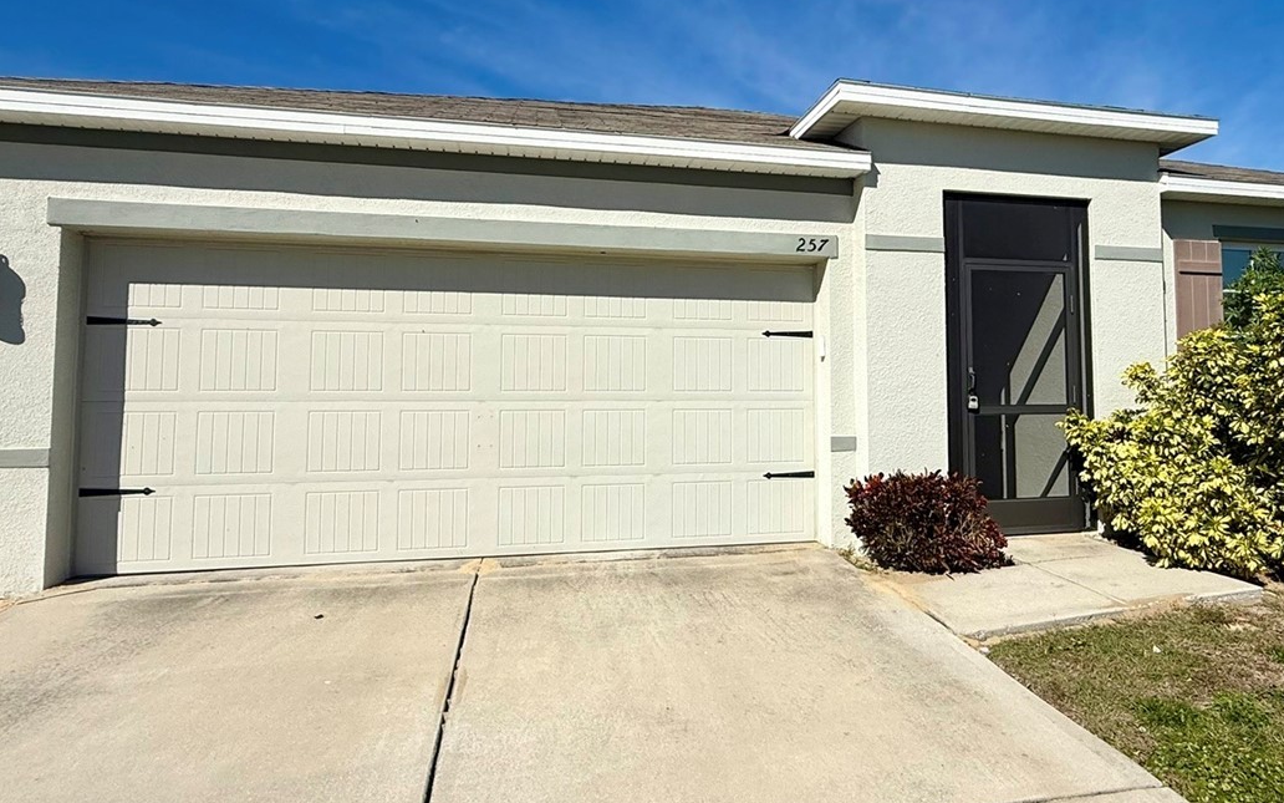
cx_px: 734
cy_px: 345
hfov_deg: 76.7
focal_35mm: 23
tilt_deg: +3.6
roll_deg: +0.1
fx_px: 805
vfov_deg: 52.8
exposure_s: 1/5618
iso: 50
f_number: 2.2
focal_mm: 2.22
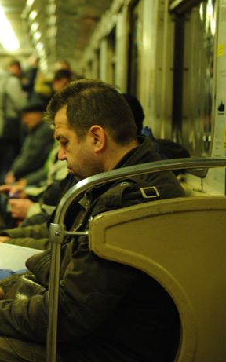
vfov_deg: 21.6
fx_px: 946
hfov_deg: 13.2
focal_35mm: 96
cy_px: 181
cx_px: -48
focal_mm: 62
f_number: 2.8
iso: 3200
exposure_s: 1/125
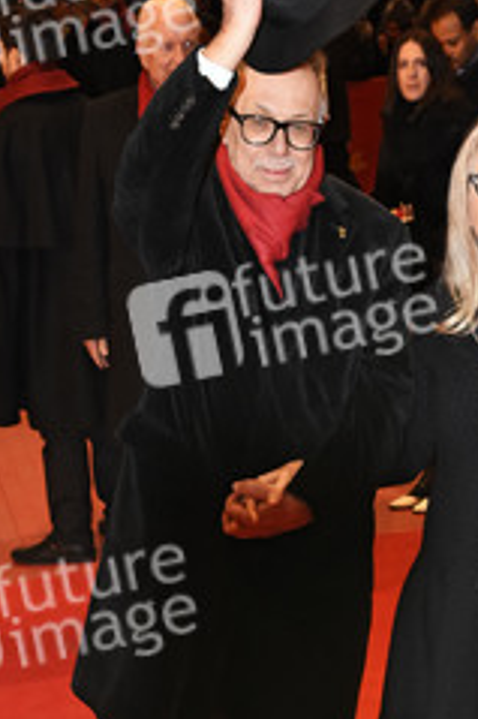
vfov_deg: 25.9
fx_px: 1552
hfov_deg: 17.4
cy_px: 466
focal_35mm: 78
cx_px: 370
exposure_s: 1/250
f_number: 6.3
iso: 1600
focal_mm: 31
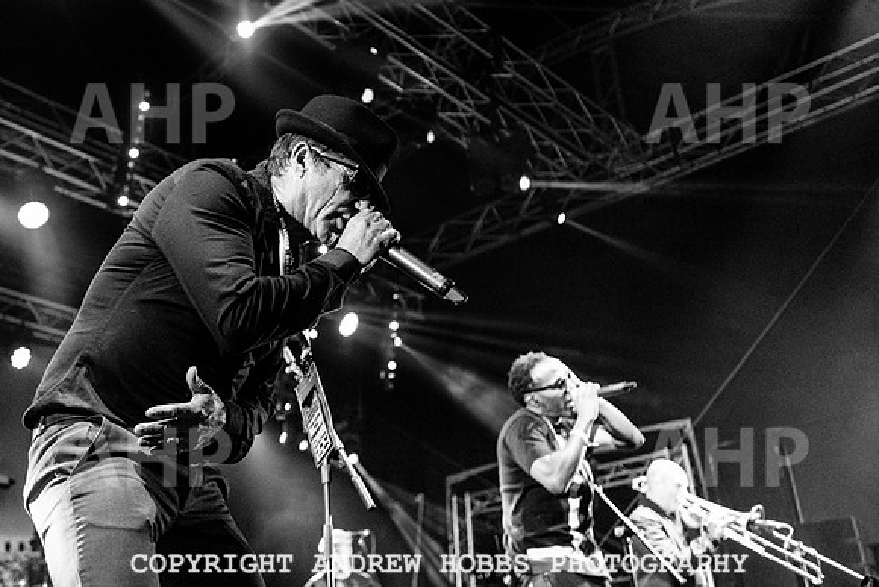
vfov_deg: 32.9
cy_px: 216
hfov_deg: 47.7
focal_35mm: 40
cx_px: 349
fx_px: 988
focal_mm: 32
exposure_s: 1/500
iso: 8000
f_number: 4
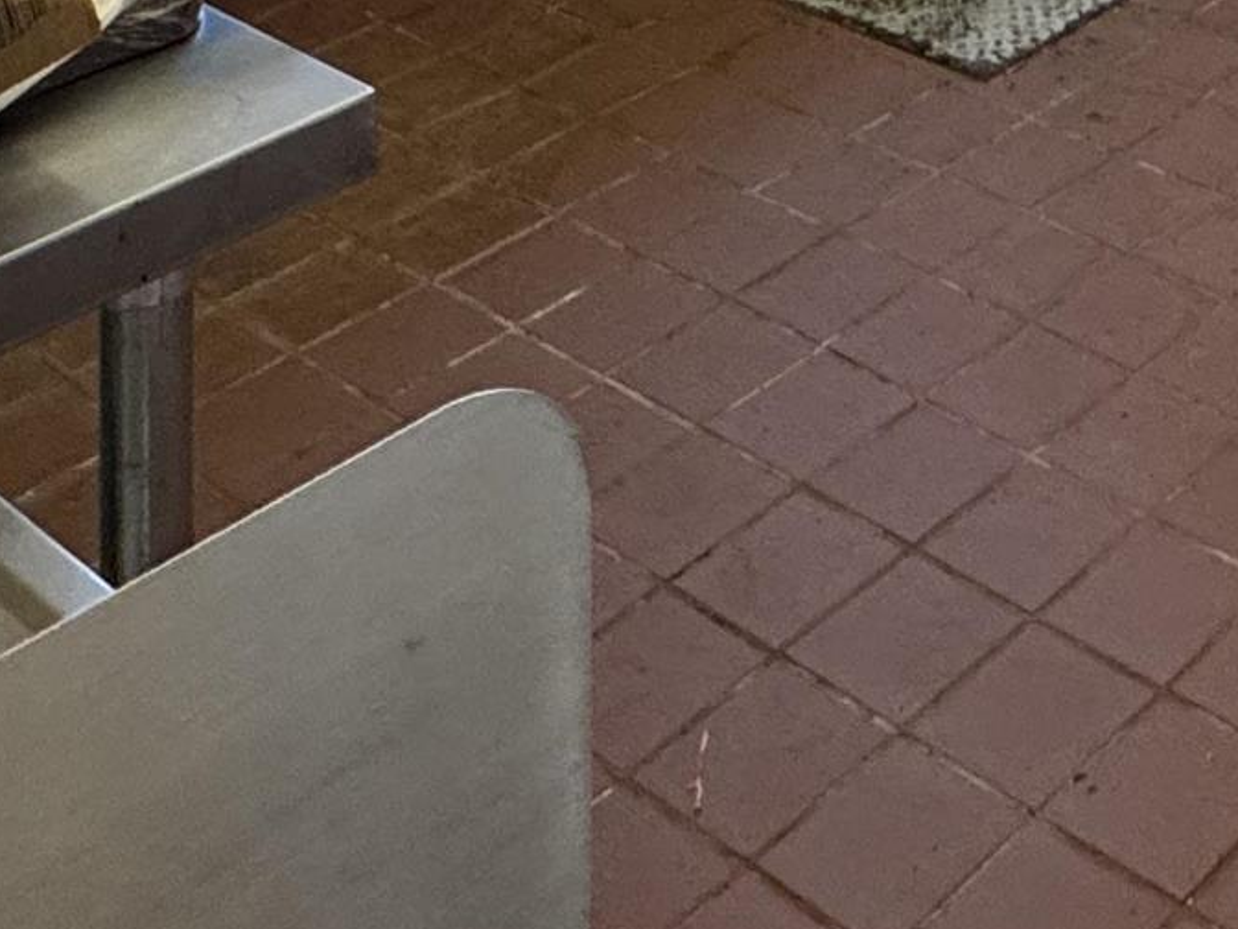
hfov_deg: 26.8
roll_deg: -0.5
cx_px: 1492
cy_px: -946
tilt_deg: -3.6
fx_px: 2289
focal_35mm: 64
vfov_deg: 16.9
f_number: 2.2
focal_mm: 2.22
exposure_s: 1/60
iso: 200
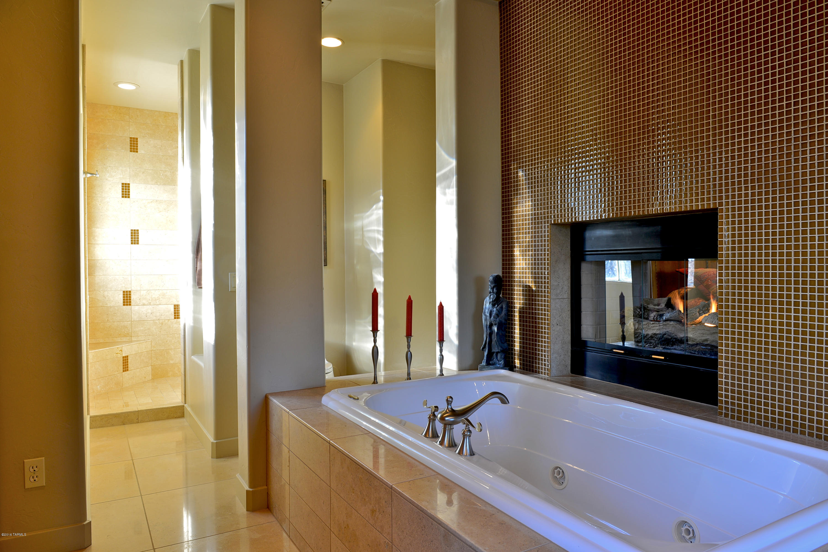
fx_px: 552
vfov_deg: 53.2
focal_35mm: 24
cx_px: 414
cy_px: 276
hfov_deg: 73.7
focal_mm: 24
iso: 160
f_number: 13
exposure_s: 1/2.5
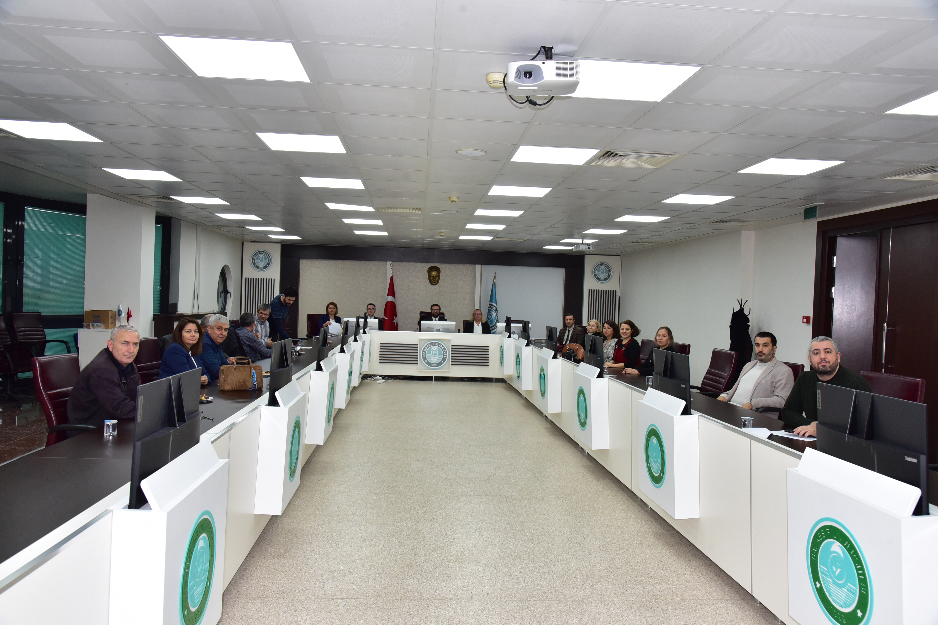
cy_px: 312
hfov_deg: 67.4
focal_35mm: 27
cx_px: 469
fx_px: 703
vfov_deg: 47.9
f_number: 8
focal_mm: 27
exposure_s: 1/200
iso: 2000
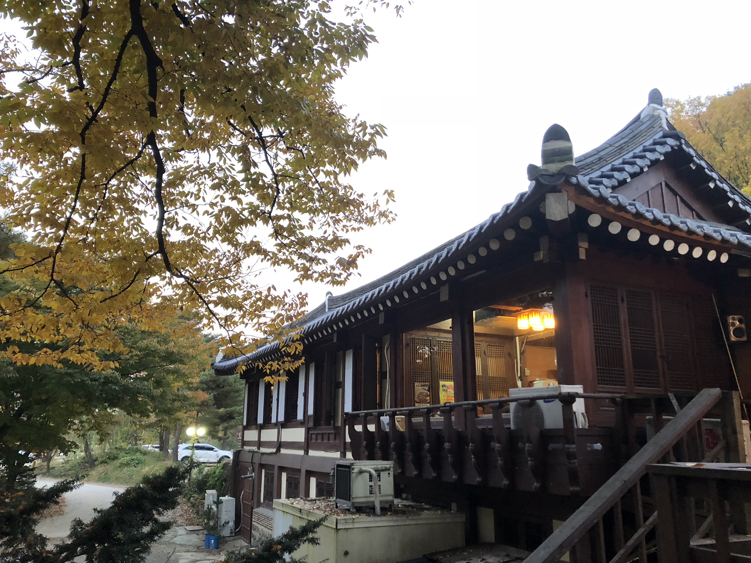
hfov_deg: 63.4
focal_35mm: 28
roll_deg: -1.9
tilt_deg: +14.1
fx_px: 607
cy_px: 282
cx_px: 376
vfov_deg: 49.7
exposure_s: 1/15
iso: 50
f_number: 1.8
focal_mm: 3.99
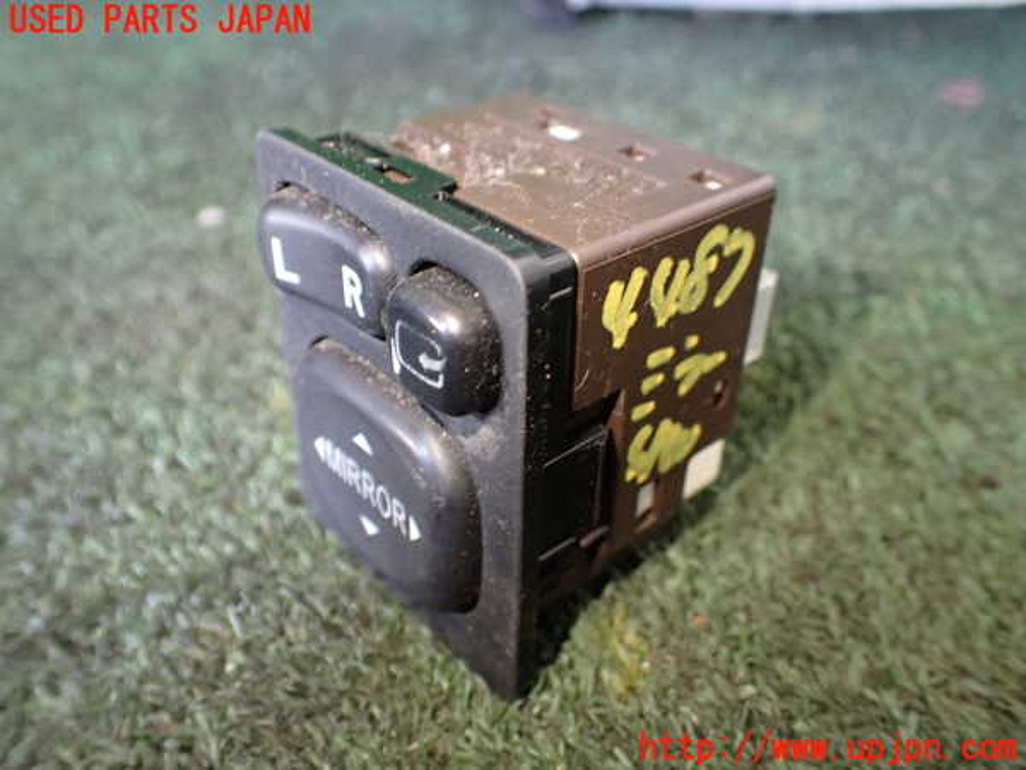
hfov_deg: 60.0
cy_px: 385
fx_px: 889
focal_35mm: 30
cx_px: 513
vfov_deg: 46.8
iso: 800
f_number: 2.3
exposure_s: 1/100
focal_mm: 5.4
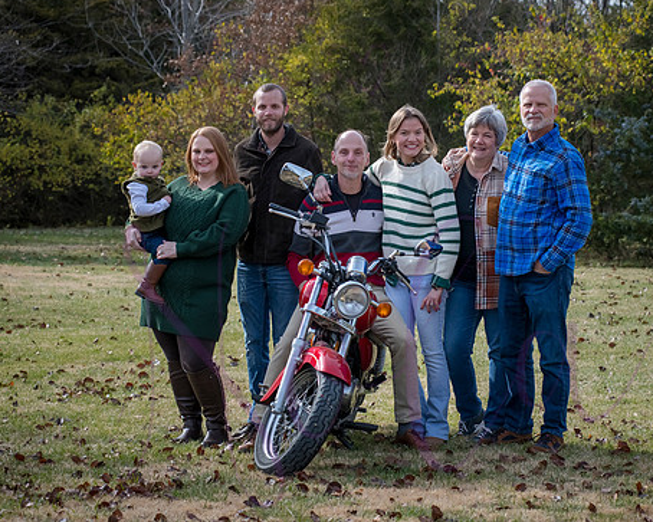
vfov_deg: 16.0
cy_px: 245
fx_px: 1855
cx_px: 365
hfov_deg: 20.0
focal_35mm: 96
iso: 400
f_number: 5.6
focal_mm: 80
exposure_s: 1/1000
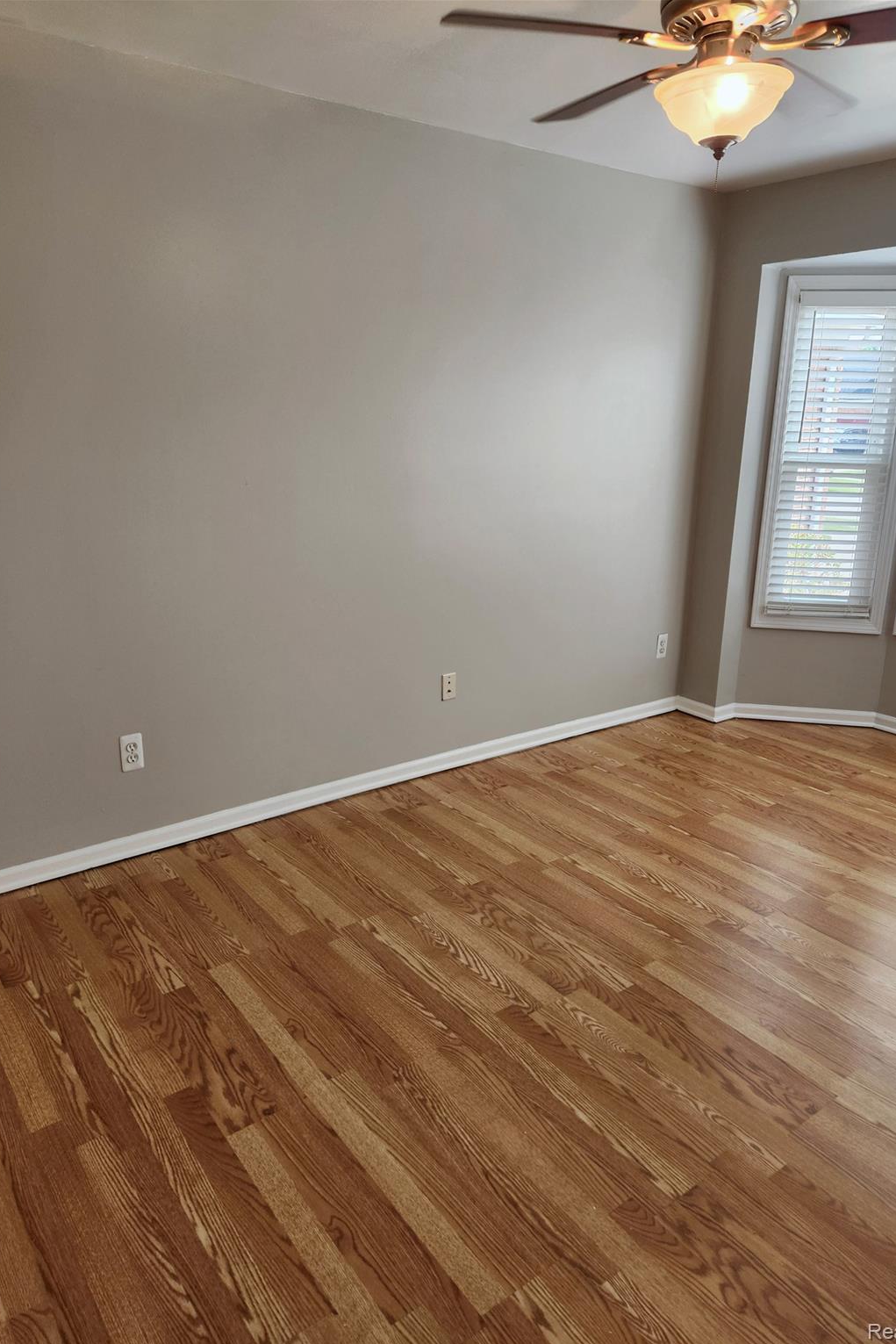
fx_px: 896
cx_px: 464
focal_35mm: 24
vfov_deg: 73.7
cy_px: 673
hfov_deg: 53.1
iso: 80
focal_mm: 5.4
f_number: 1.8
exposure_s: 1/120
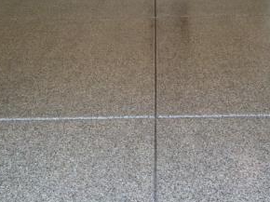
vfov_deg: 26.9
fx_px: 421
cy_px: 81
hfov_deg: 35.5
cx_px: 151
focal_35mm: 54
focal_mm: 3.85
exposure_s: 1/120
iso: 100
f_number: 2.8
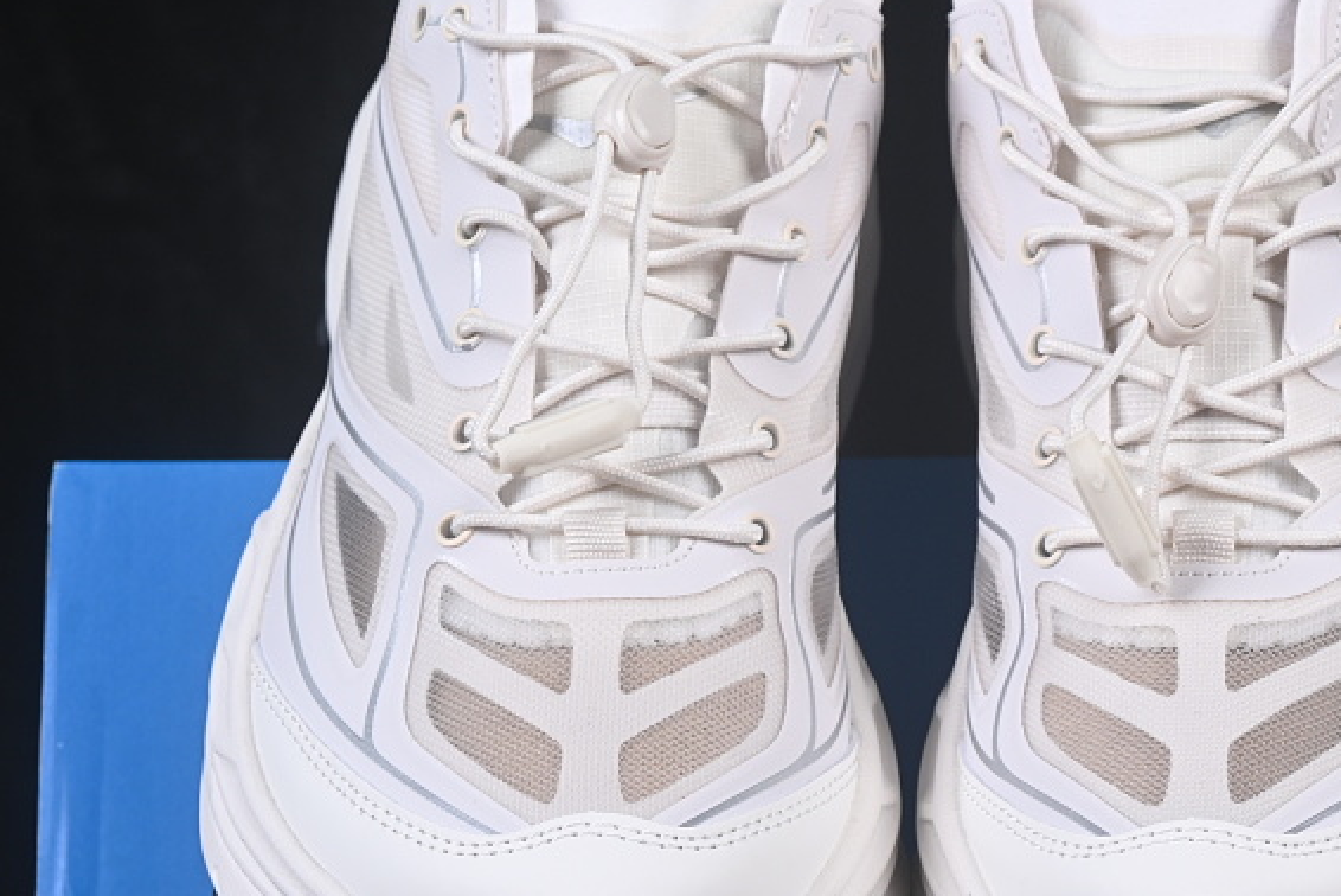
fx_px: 5329
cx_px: 900
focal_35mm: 143
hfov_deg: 14.3
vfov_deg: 9.6
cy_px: 536
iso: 160
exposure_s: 1/80
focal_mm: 50
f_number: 8
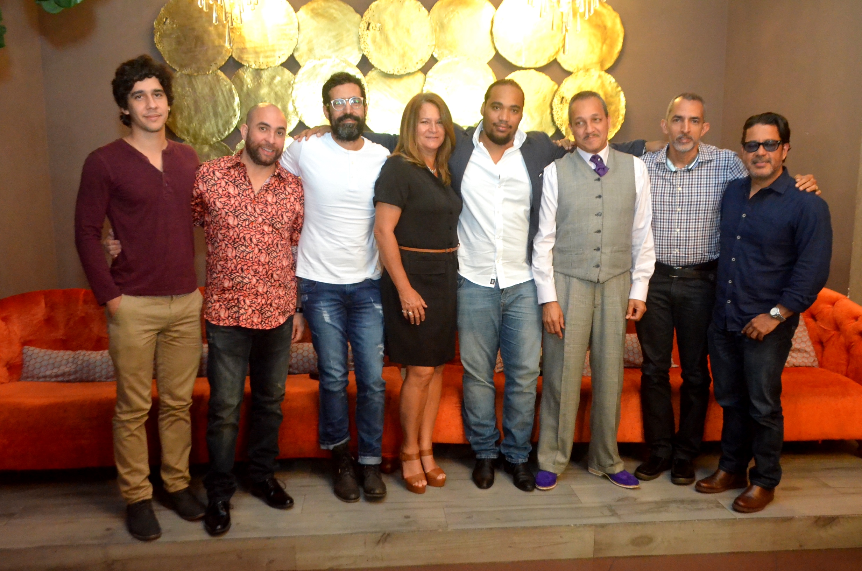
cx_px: 431
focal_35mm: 30
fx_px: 717
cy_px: 286
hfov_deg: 62.0
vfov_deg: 43.4
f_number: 5.6
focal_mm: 20
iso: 5000
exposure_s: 1/100
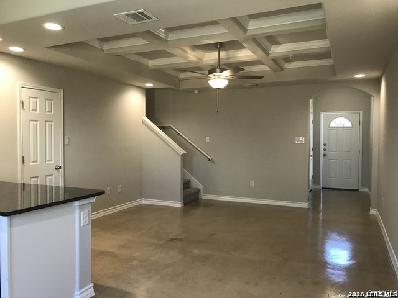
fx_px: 322
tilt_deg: -1.6
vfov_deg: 49.7
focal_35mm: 28
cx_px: 199
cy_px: 149
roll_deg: +0.5
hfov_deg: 63.4
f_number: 1.8
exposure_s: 1/30
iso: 32
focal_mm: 3.99
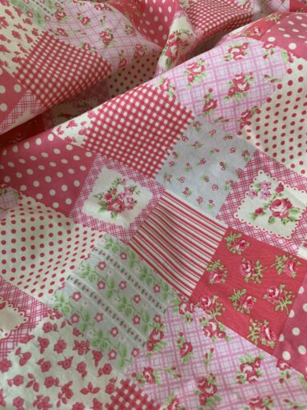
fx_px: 307
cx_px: 154
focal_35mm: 26
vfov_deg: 67.3
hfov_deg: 53.1
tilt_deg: -64.4
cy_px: 205
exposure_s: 1/60
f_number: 1.8
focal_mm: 4.25
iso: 125
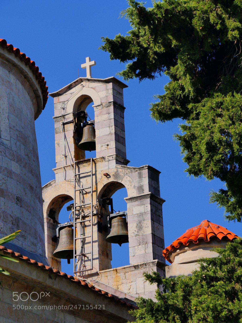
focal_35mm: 162
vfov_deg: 12.2
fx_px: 1510
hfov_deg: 9.2
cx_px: 121
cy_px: 162
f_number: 8
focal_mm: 81
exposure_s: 1/800
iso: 800
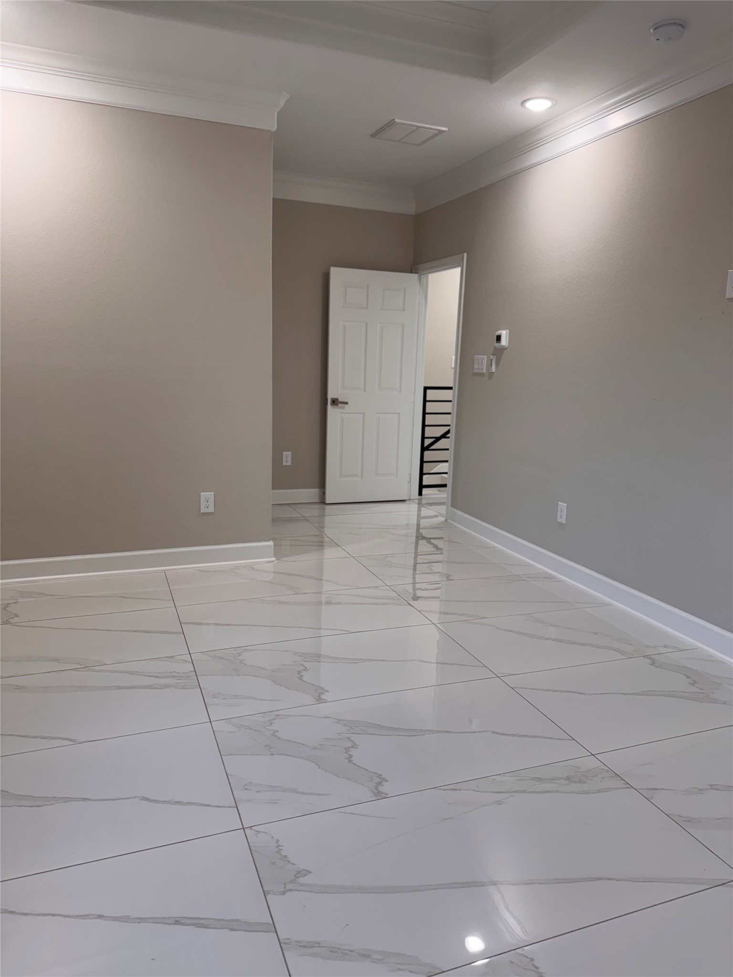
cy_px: 488
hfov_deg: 56.8
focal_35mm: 24
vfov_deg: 71.6
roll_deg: -1.0
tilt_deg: -10.8
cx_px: 366
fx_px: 678
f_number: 1.78
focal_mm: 6.76
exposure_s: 1/120
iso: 125
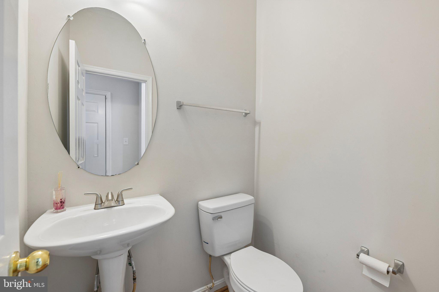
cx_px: 220
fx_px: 195
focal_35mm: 16
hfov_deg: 96.7
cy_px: 146
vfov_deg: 73.7
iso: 360
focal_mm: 16
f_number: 8
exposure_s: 1/15
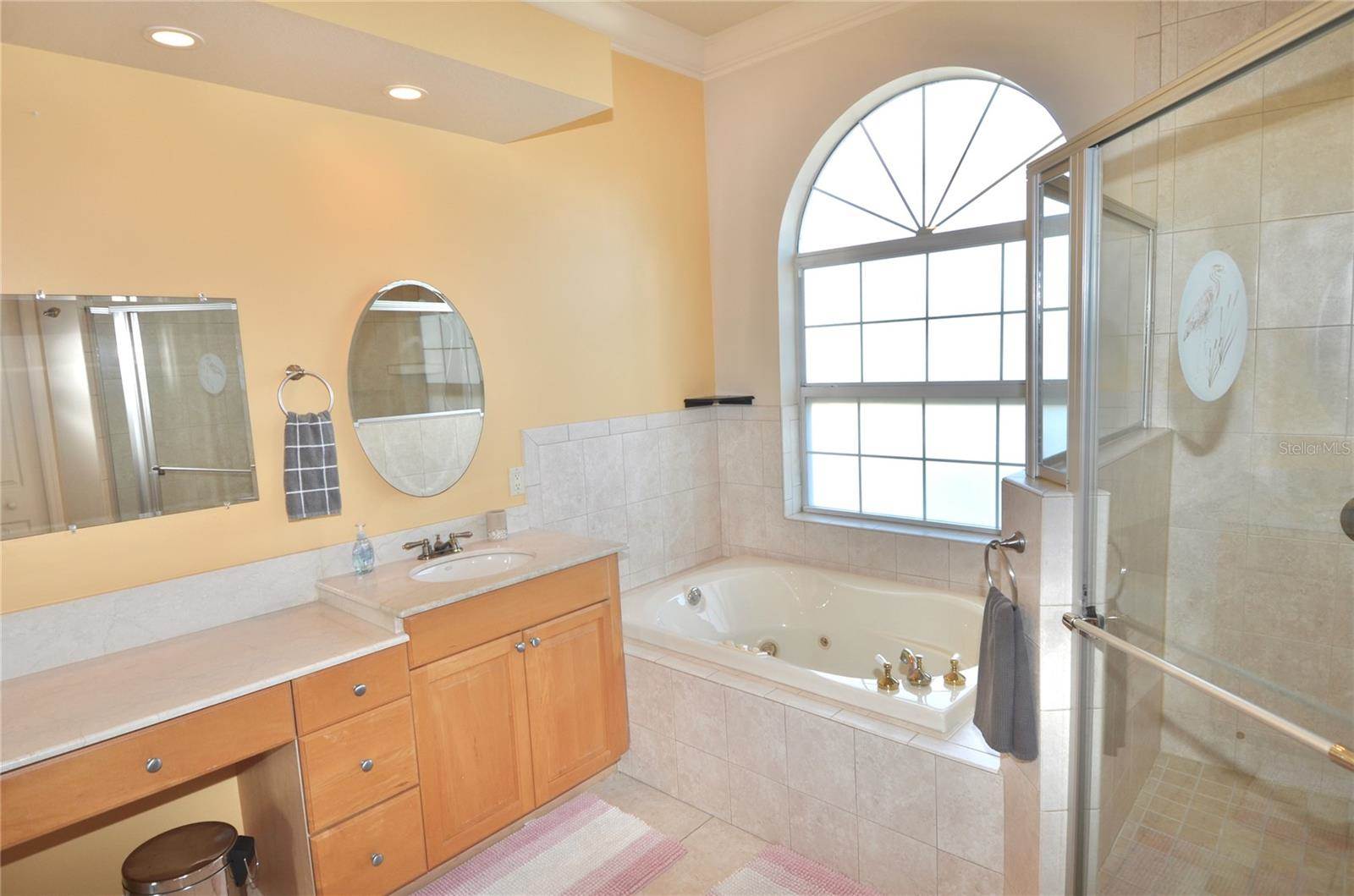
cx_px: 677
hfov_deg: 90.1
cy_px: 448
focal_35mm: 18
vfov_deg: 67.1
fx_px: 675
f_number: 5.6
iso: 180
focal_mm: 12
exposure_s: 1/125
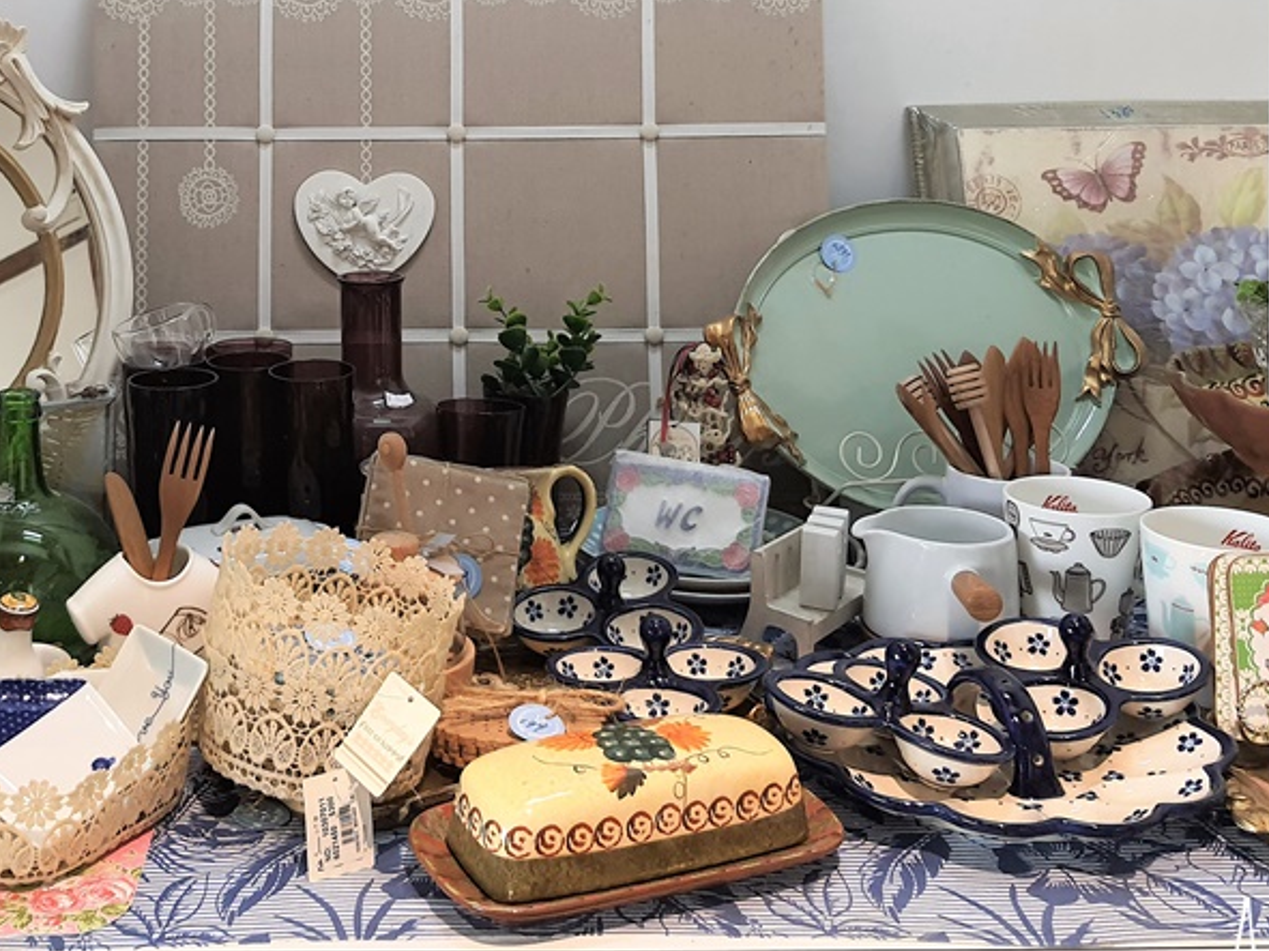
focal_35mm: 44
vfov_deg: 32.1
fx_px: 1613
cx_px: 399
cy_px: 206
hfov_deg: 42.2
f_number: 1.7
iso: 250
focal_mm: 4.32
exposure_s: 1/60
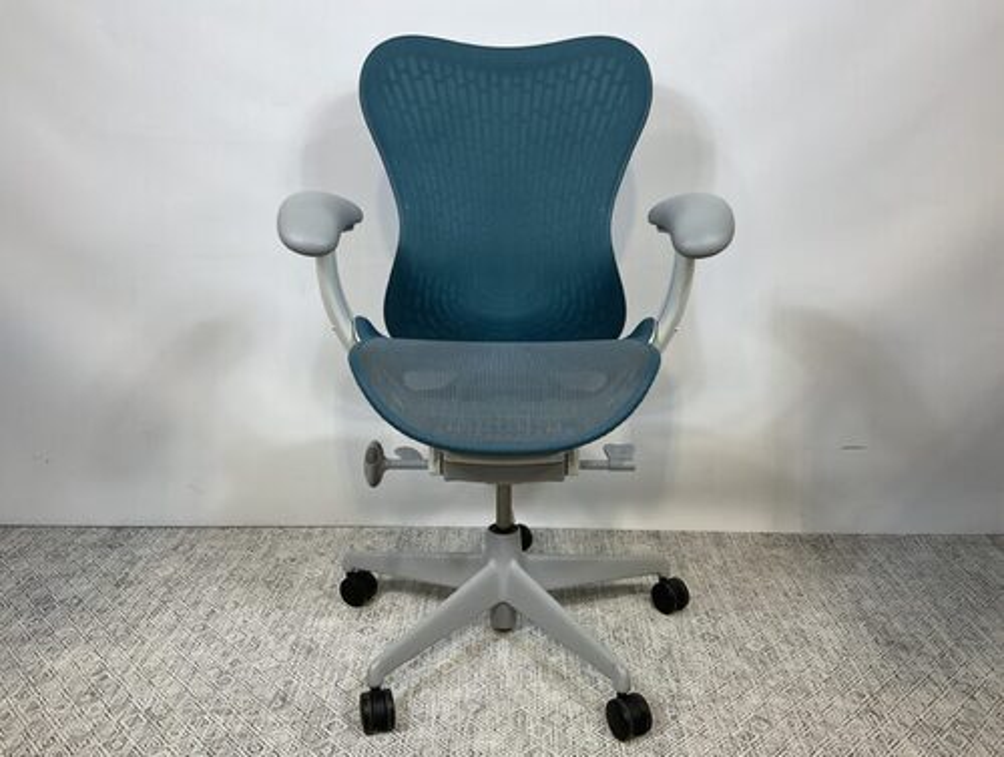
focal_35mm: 29
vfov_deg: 48.4
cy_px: 378
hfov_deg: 61.6
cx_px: 502
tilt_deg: -15.2
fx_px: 843
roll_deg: -1.3
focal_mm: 3
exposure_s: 1/60
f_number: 1.8
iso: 40
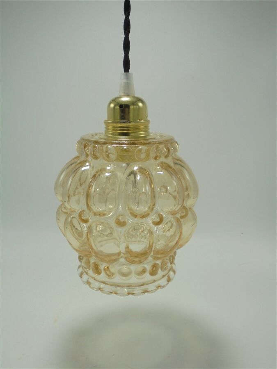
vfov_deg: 54.0
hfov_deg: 41.8
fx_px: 363
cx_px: 138
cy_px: 184
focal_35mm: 34
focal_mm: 6.1
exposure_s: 1/125
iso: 100
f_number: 4
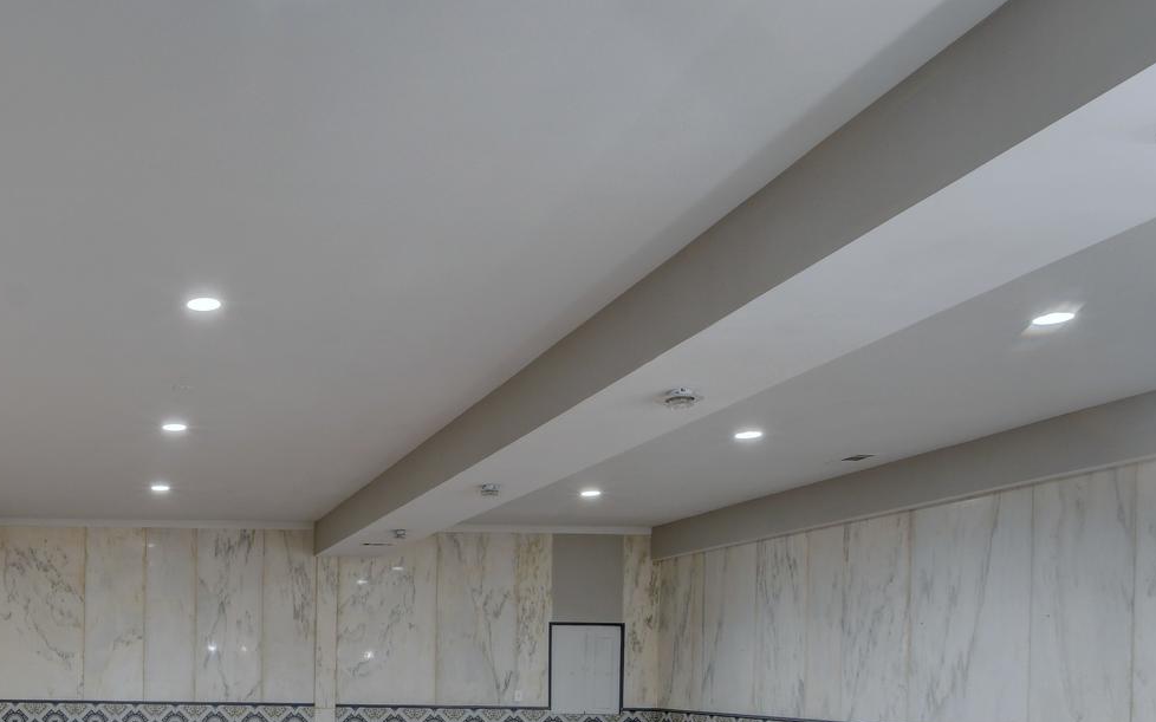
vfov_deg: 36.2
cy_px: 692
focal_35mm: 32
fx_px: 1008
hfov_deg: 53.2
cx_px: 142
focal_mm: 10
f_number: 10
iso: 200
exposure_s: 1/1.67
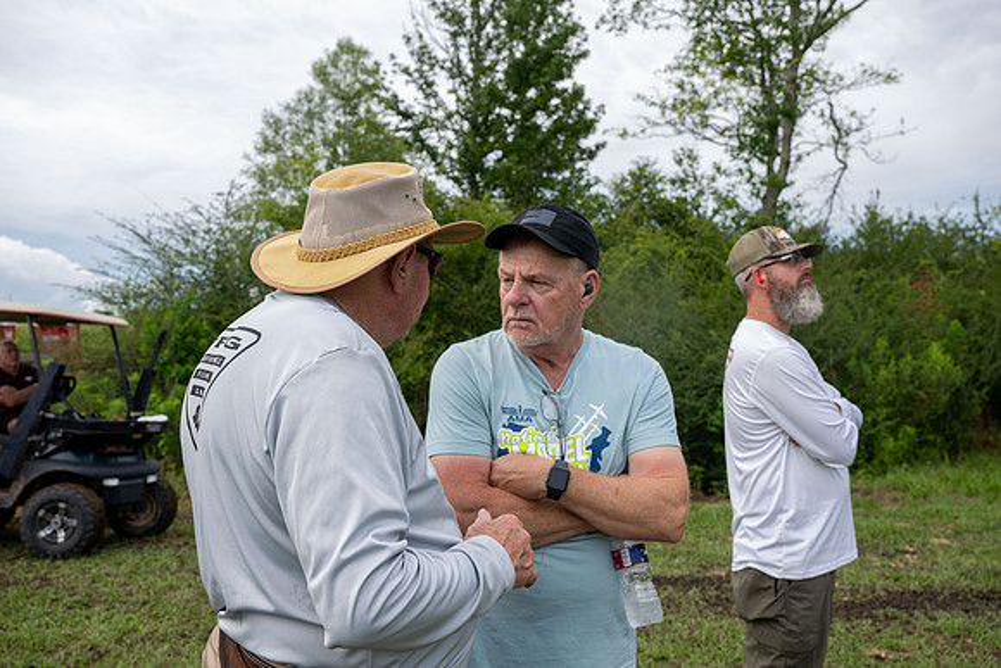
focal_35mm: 32
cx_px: 500
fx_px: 904
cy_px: 334
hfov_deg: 58.0
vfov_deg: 40.6
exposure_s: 1/100
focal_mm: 32.5
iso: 64
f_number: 6.3
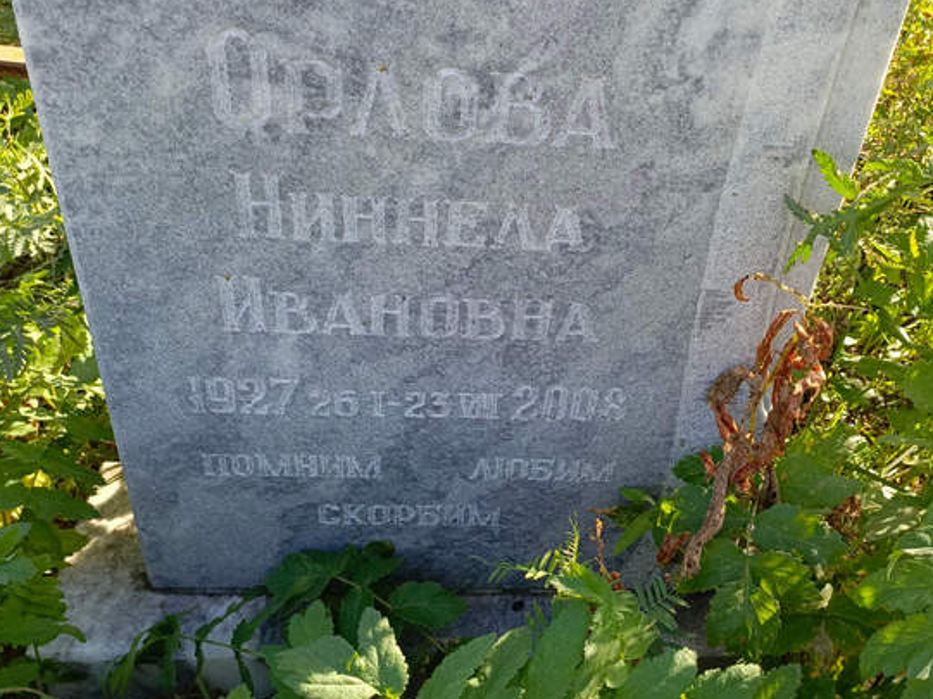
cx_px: 555
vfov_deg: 38.6
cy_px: 342
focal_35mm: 37
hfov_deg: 49.9
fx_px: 997
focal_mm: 4.76
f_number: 1.69
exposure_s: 1/188
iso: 110
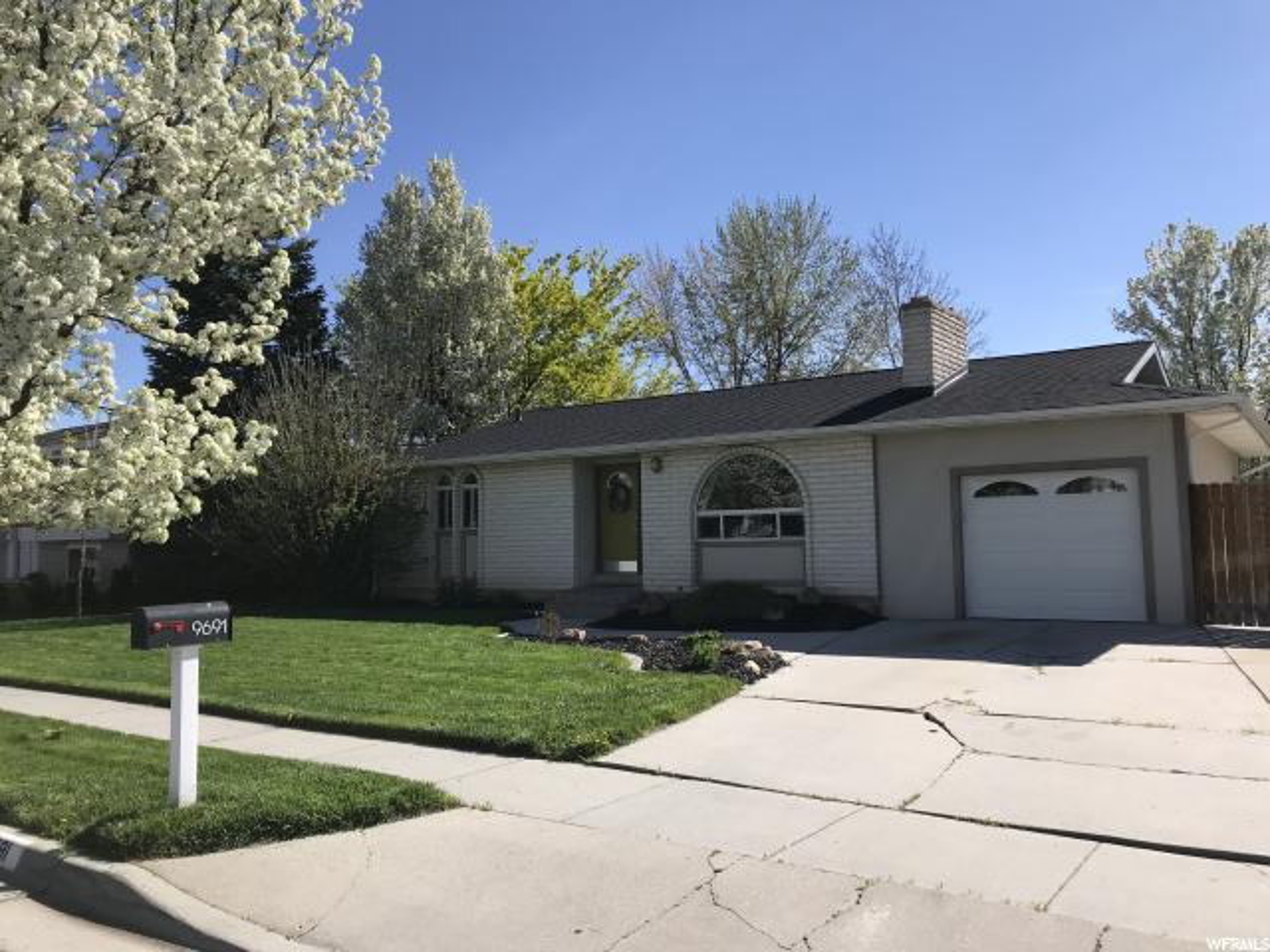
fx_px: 1027
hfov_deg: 63.4
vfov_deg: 49.7
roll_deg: +0.7
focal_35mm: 28
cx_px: 635
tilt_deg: +4.5
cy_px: 476
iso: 20
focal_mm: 3.99
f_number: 1.8
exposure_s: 1/2179
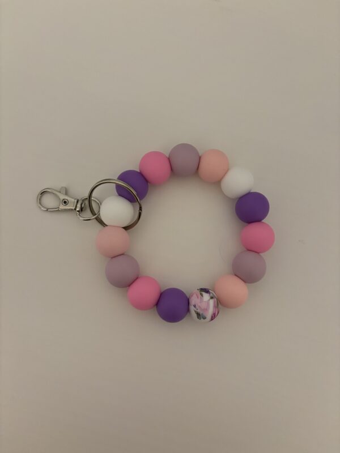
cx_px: 170
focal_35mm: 26
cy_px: 226
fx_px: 340
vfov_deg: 67.3
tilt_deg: -83.9
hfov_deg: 53.1
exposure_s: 1/40
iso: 400
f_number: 1.6
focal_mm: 5.96
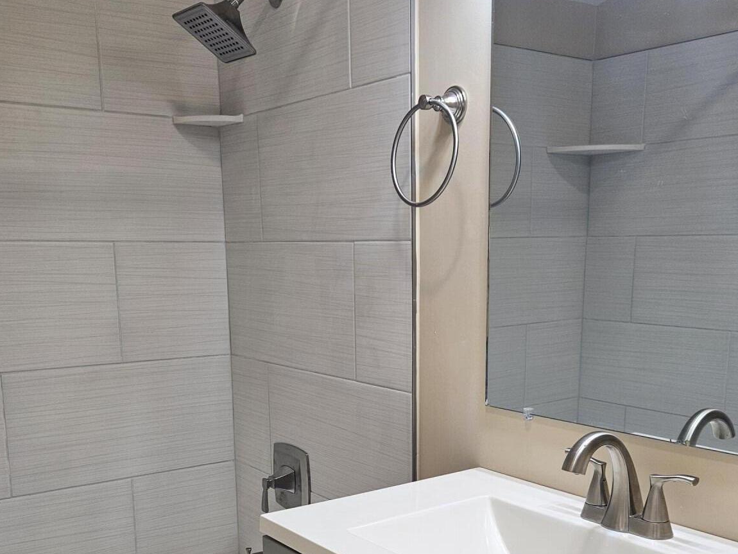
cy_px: 422
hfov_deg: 46.8
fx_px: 853
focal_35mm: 40
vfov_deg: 35.1
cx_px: 393
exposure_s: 1/120
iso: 100
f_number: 1.8
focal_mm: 5.4
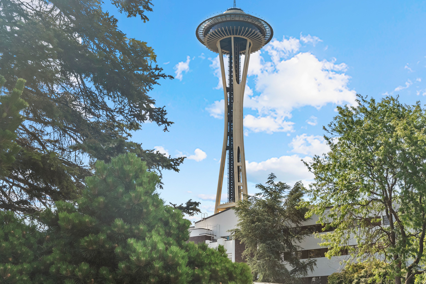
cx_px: 238
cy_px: 136
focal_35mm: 49
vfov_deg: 27.6
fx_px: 580
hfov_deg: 40.3
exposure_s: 1/125
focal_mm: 43
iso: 400
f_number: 8
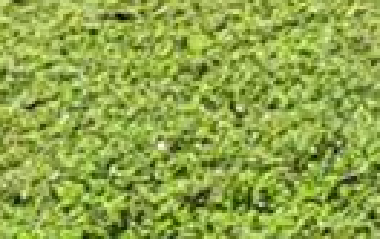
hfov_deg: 7.3
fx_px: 2459
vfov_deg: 5.1
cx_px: 1327
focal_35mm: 237
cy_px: -664
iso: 800
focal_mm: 30
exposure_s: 1/400
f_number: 10
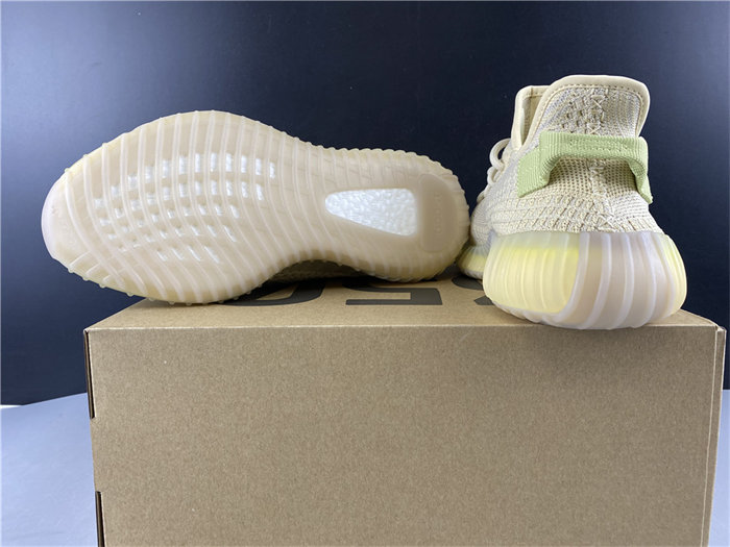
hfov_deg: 67.3
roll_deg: +1.5
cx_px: 365
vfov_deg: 53.1
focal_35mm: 26
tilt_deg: -9.0
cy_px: 274
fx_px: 548
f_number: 1.8
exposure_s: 1/100
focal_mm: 4.25
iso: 80
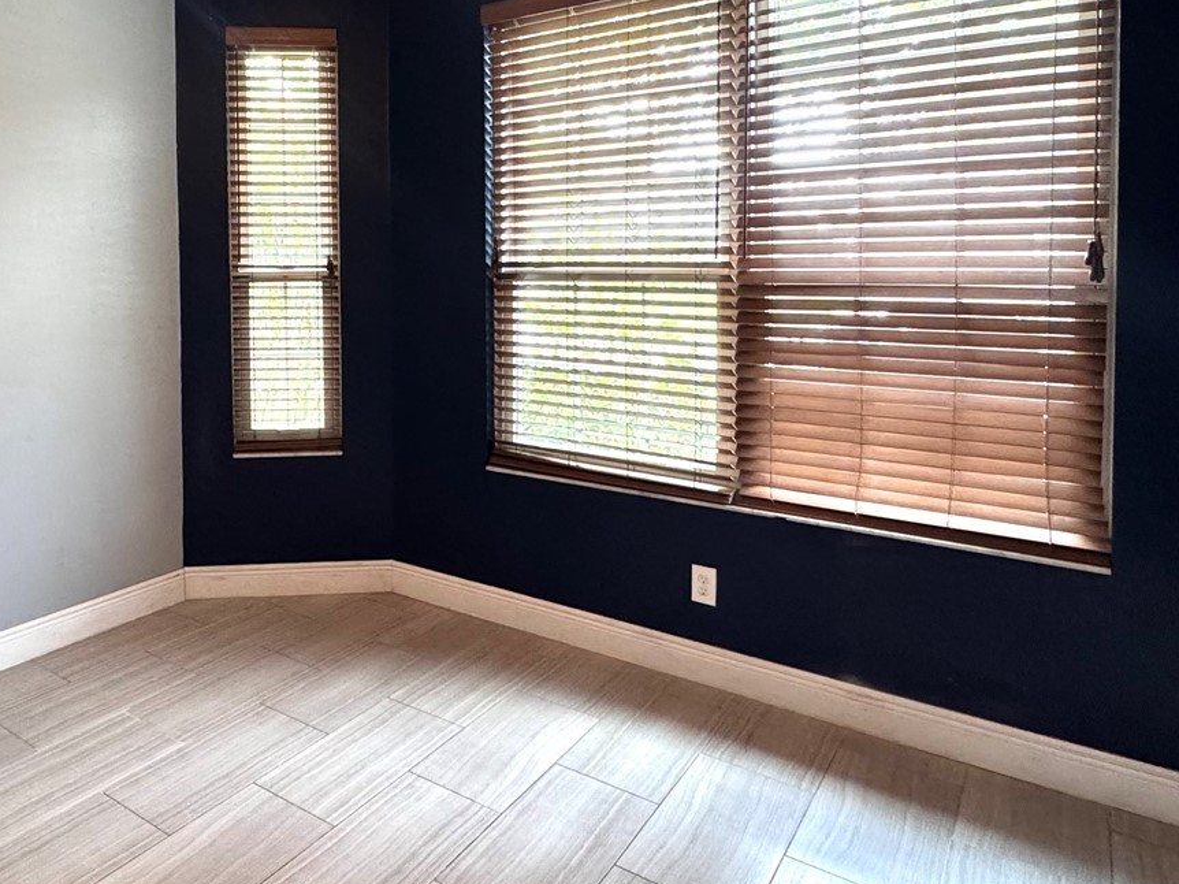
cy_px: 287
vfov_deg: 51.9
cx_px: 350
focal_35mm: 26
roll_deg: +0.5
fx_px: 885
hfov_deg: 64.7
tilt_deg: -2.3
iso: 400
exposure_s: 1/60
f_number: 2.2
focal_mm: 2.22
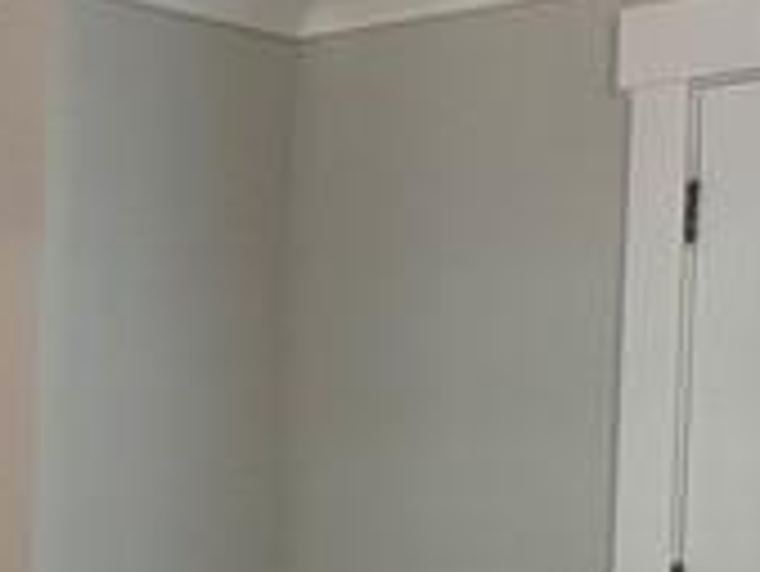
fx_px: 3186
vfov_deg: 9.7
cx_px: -1394
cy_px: 1036
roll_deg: +1.1
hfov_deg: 10.4
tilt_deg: -4.1
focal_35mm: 145
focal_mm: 6.76
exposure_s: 1/137
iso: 200
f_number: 1.78
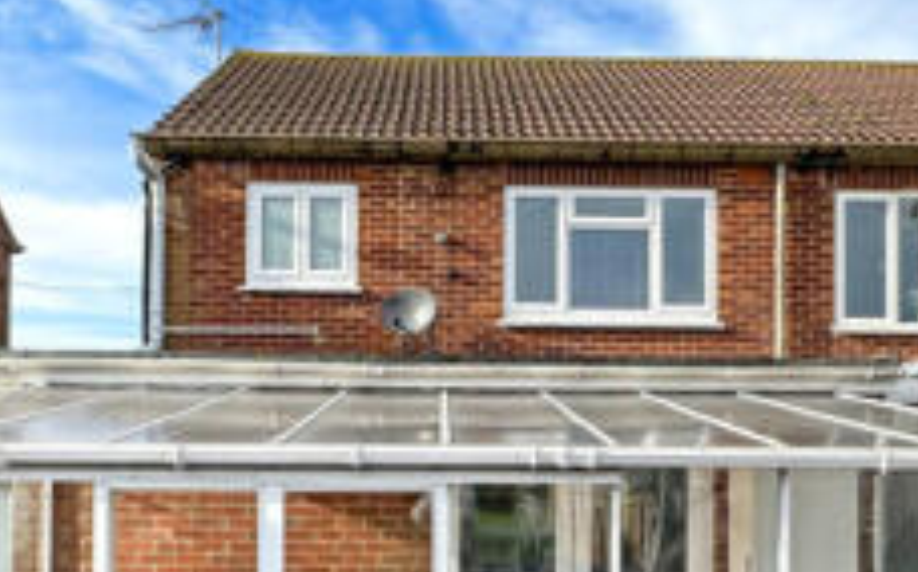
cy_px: 453
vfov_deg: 32.6
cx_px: 461
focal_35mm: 38
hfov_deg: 51.6
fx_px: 950
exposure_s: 1/850
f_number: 2.2
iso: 40
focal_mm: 2.22
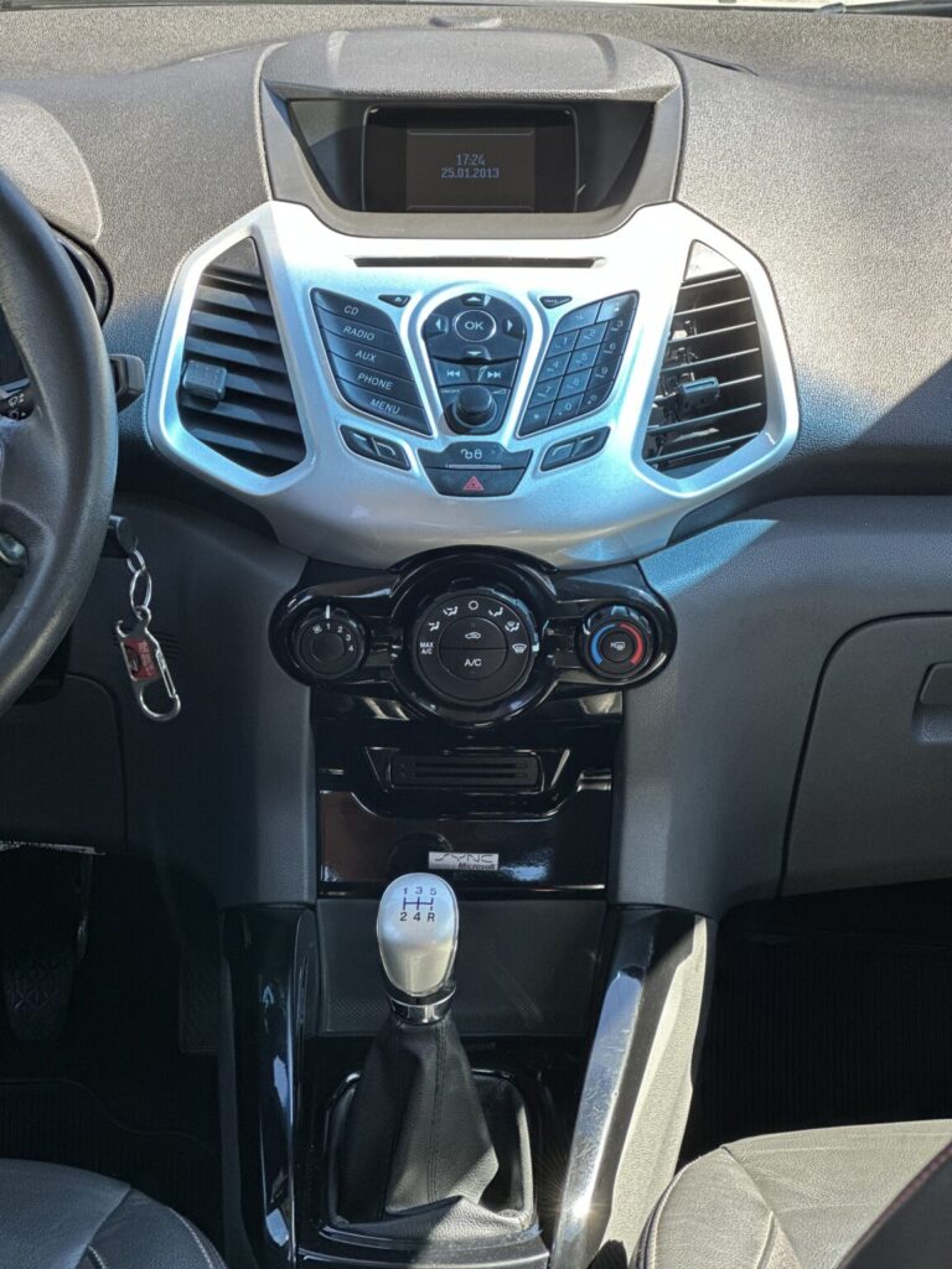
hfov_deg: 19.1
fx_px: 2824
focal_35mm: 77
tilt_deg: -24.4
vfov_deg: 25.3
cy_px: 634
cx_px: 476
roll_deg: +0.8
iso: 80
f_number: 2.8
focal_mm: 9
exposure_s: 1/121
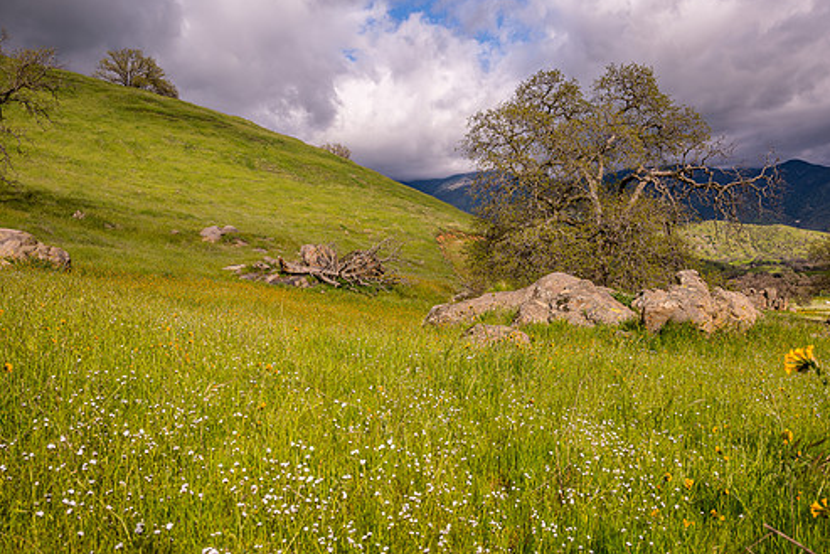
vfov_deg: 43.5
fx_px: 692
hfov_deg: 61.7
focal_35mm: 30
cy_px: 317
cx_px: 463
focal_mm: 25.5
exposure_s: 1/160
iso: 100
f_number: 8
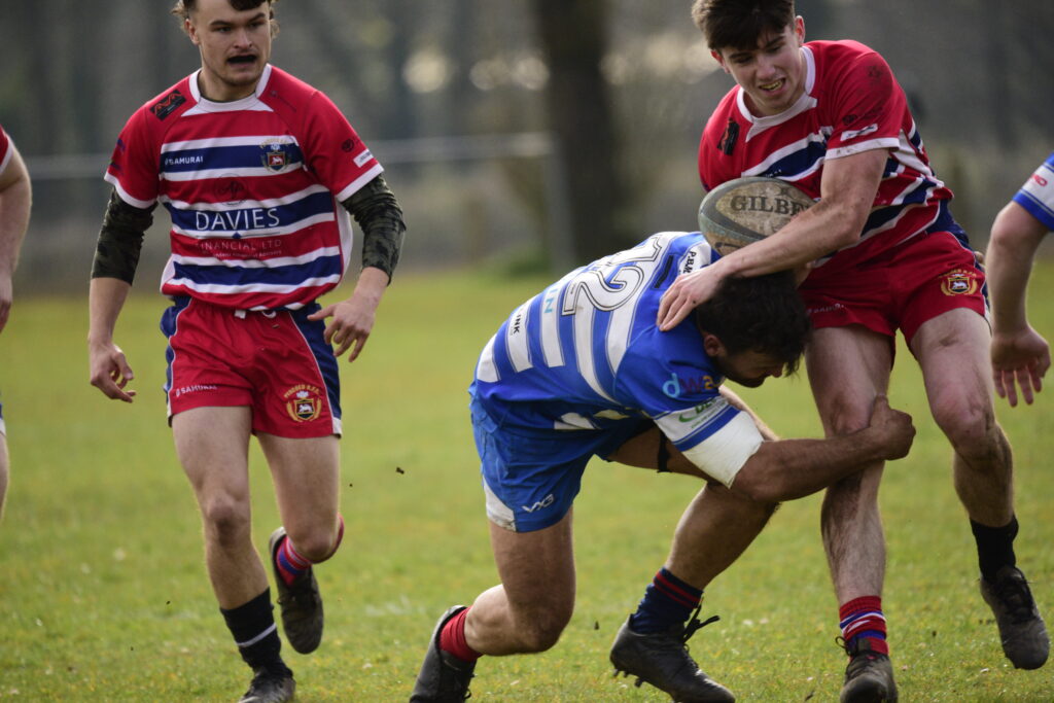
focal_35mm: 600
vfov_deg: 2.3
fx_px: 17568
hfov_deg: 3.4
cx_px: 527
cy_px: 352
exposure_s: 1/3200
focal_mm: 600
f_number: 6.3
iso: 1600
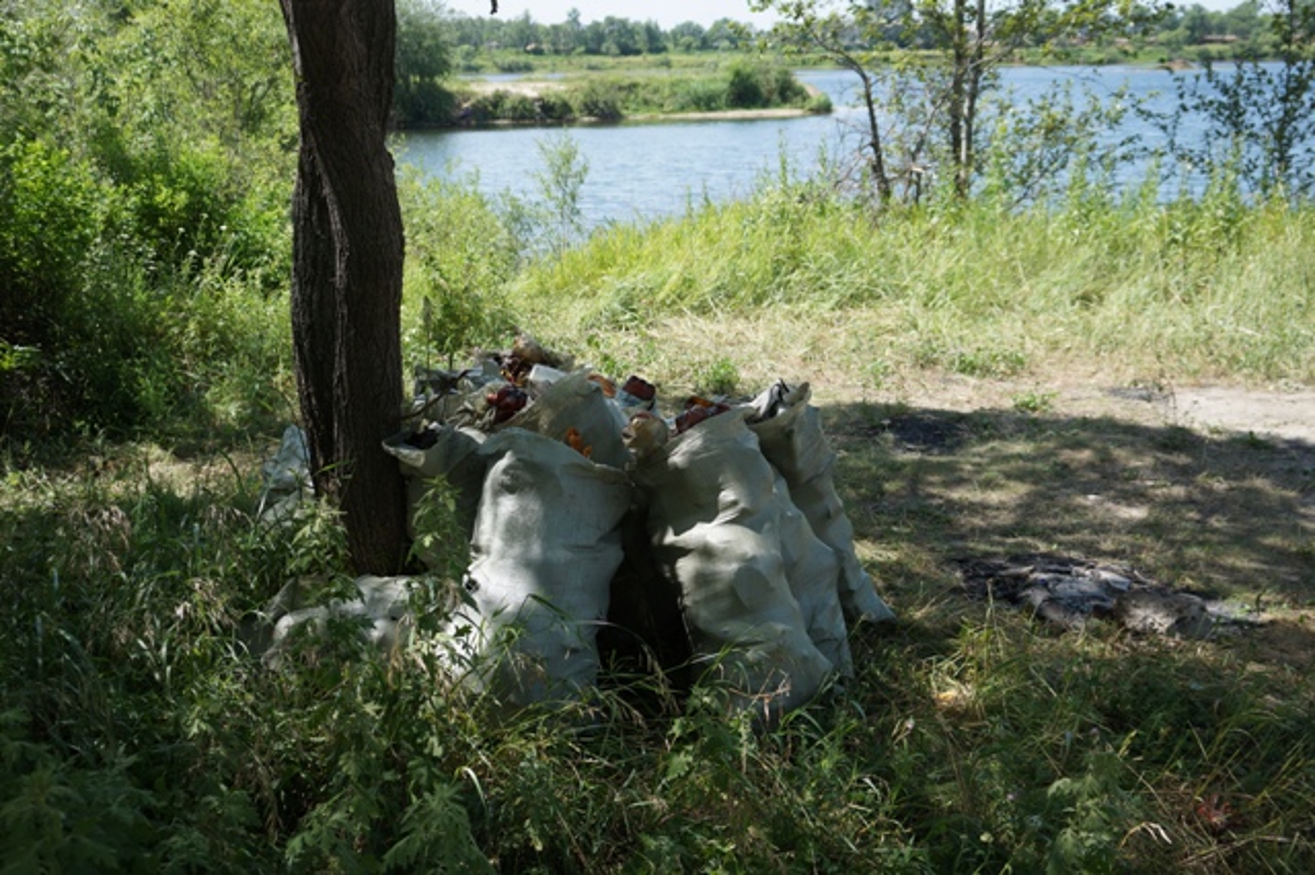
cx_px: 658
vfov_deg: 36.8
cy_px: 438
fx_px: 1314
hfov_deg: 53.2
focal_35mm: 36
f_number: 4.5
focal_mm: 24
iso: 200
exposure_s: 1/800
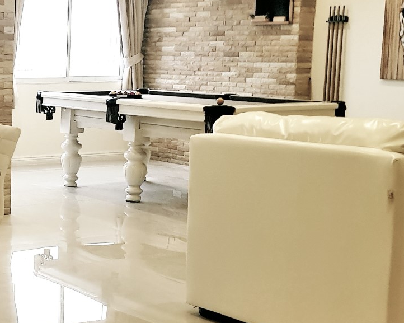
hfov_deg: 23.8
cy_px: 159
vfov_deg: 21.2
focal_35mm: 72
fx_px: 861
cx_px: -97
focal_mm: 4.2
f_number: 1.7
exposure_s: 1/50
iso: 64
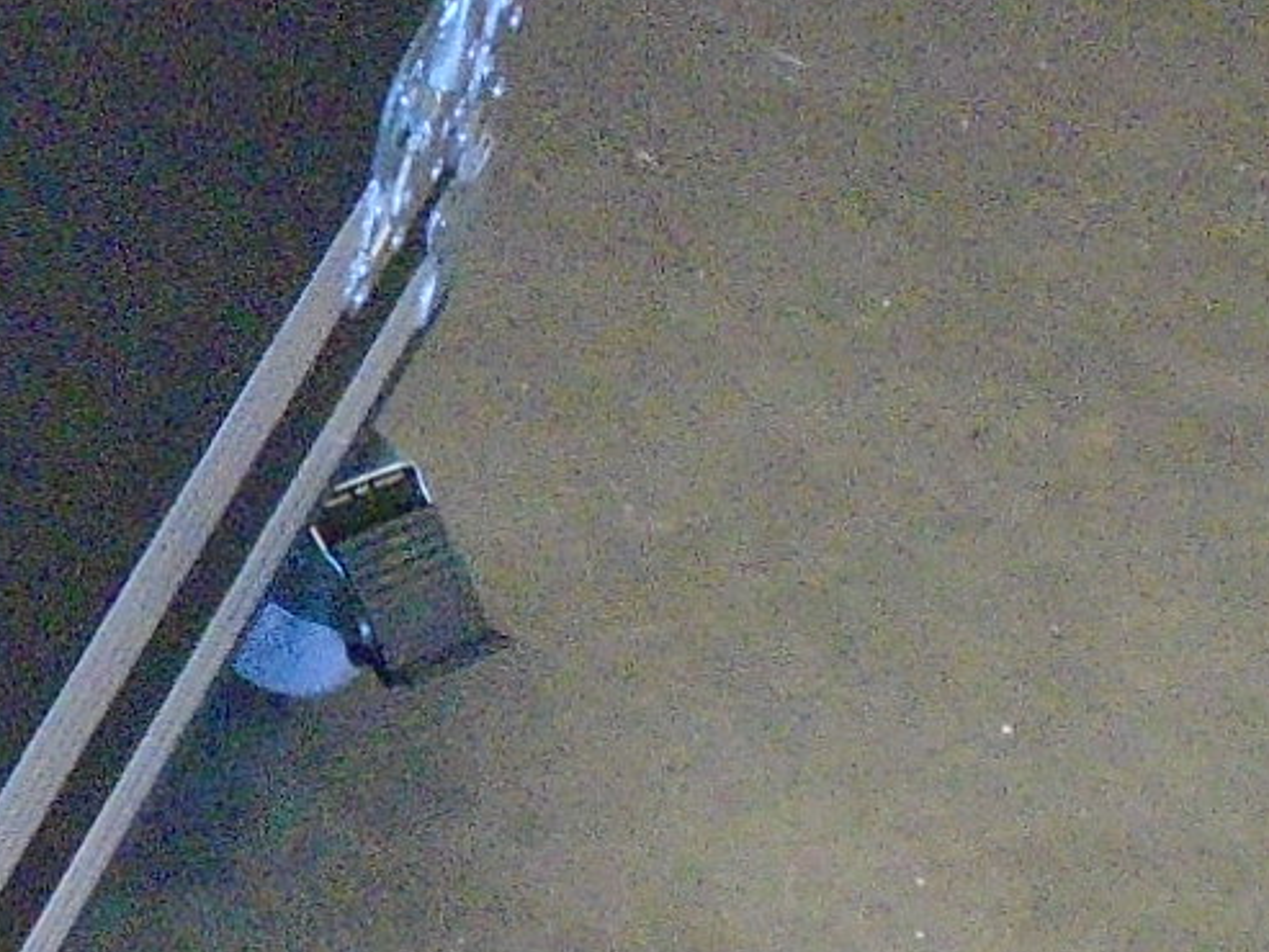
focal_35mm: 163
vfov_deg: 9.1
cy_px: 304
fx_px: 5977
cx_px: -713
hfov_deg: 11.5
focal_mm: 5.5
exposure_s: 1/100
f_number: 3.5
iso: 800
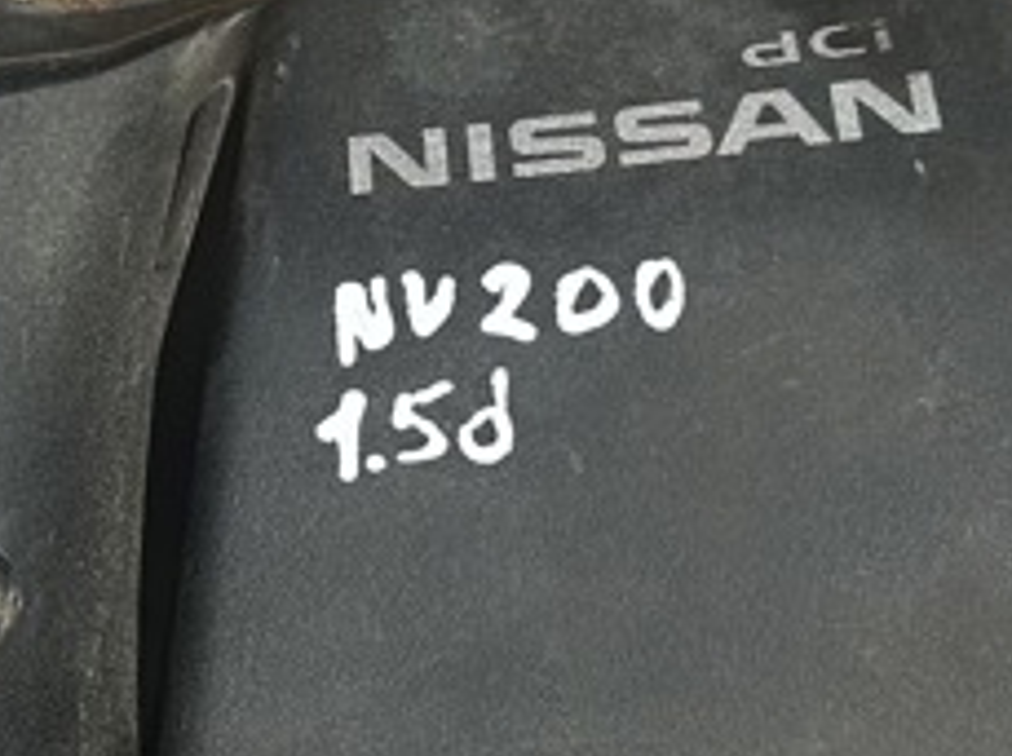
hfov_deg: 28.2
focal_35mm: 67
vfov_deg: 21.0
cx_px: 146
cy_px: 785
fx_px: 1956
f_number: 1.78
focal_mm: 6.86
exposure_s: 1/4348
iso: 80
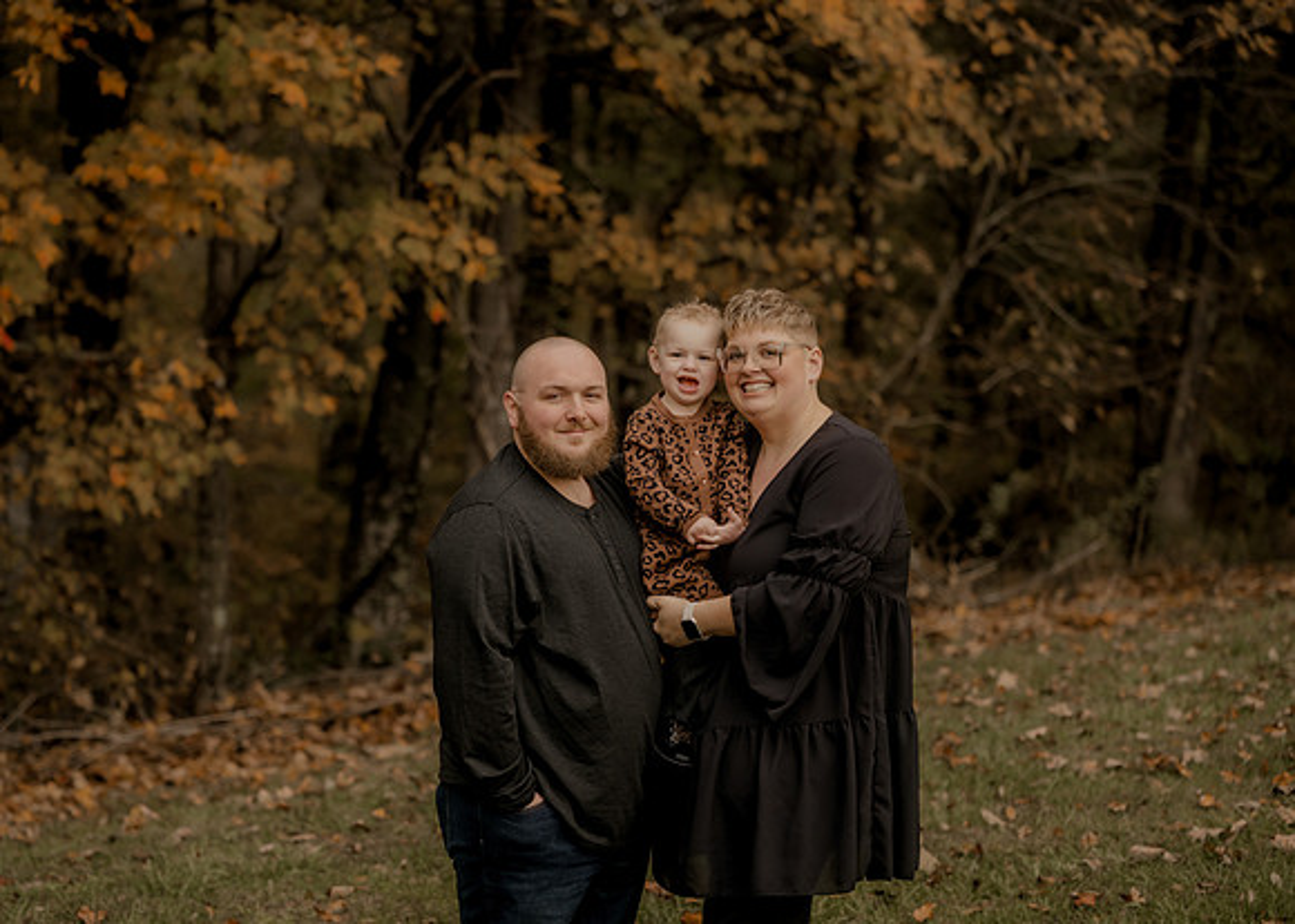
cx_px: 601
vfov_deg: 14.4
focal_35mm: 100
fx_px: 3660
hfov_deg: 20.1
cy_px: 462
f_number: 2.8
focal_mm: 95
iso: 250
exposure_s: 1/125
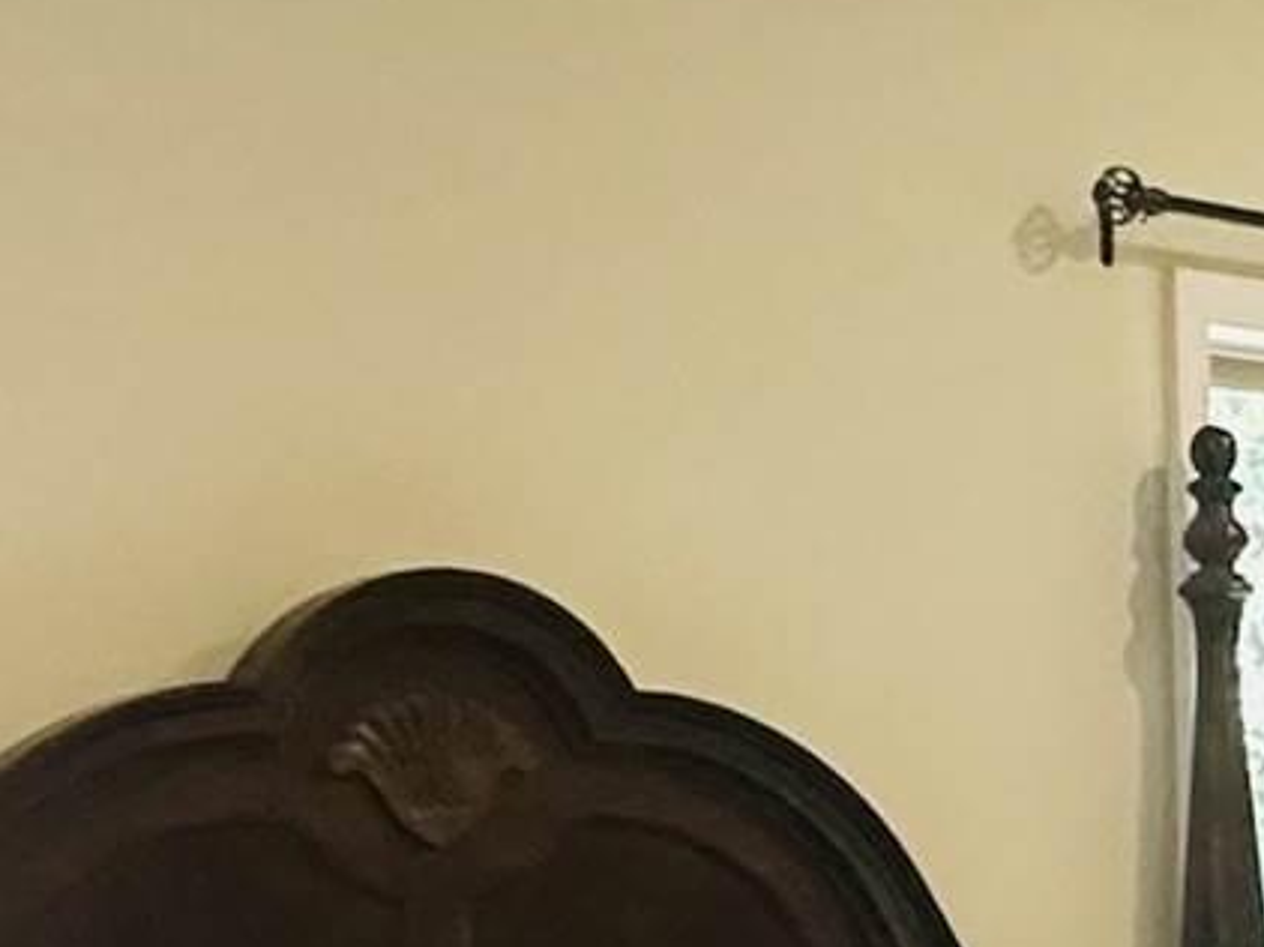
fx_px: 3722
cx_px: 1626
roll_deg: +0.8
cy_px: 1058
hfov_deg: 18.0
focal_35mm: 102
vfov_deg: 14.2
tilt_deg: -2.3
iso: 250
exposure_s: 1/120
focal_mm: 2.22
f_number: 2.2
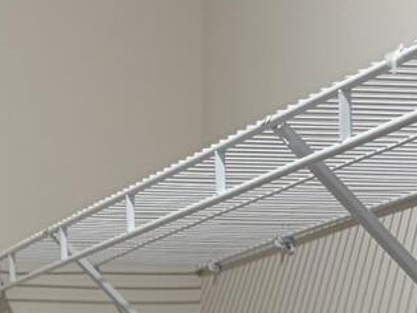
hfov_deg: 11.7
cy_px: 599
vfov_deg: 8.4
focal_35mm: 169
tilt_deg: -4.2
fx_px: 2035
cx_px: 93
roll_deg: -0.1
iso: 80
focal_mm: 5.96
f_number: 1.6
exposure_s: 1/60
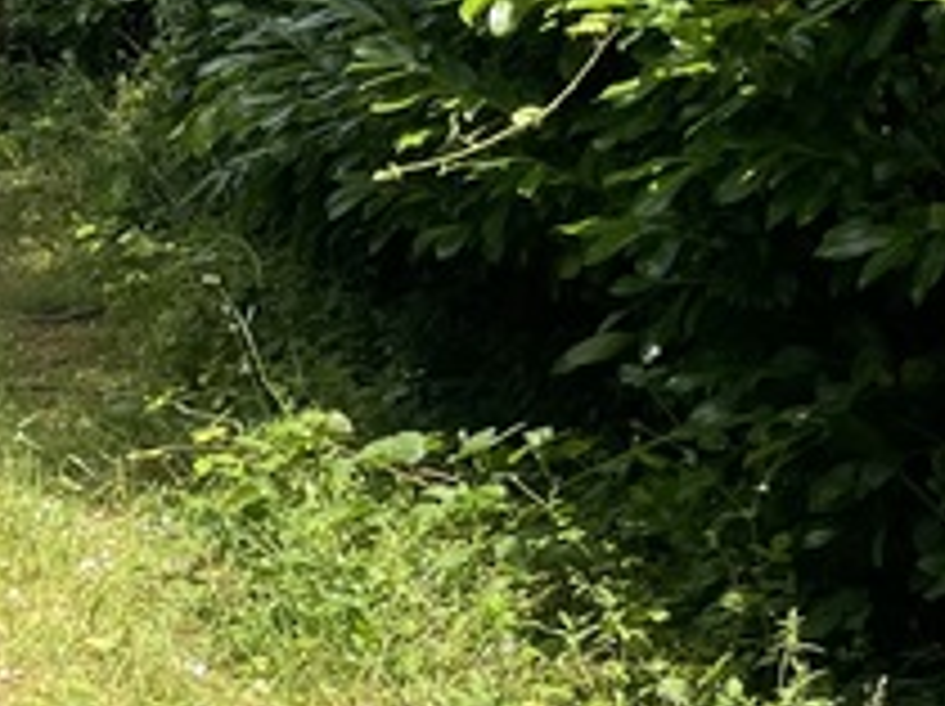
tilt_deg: +3.1
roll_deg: -0.8
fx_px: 3463
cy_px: -225
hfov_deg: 12.9
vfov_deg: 11.3
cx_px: -1112
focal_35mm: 127
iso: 32
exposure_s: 1/888
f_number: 1.6
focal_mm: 4.2
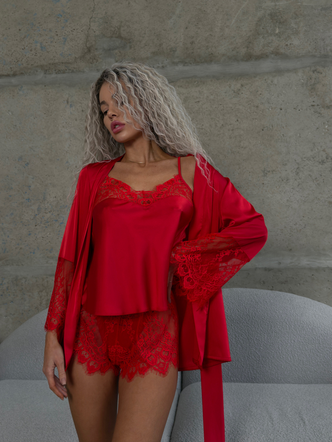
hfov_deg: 41.8
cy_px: 221
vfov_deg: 54.0
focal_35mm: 34
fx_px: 435
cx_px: 166
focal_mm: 6.76
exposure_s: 1/60
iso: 125
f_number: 1.8
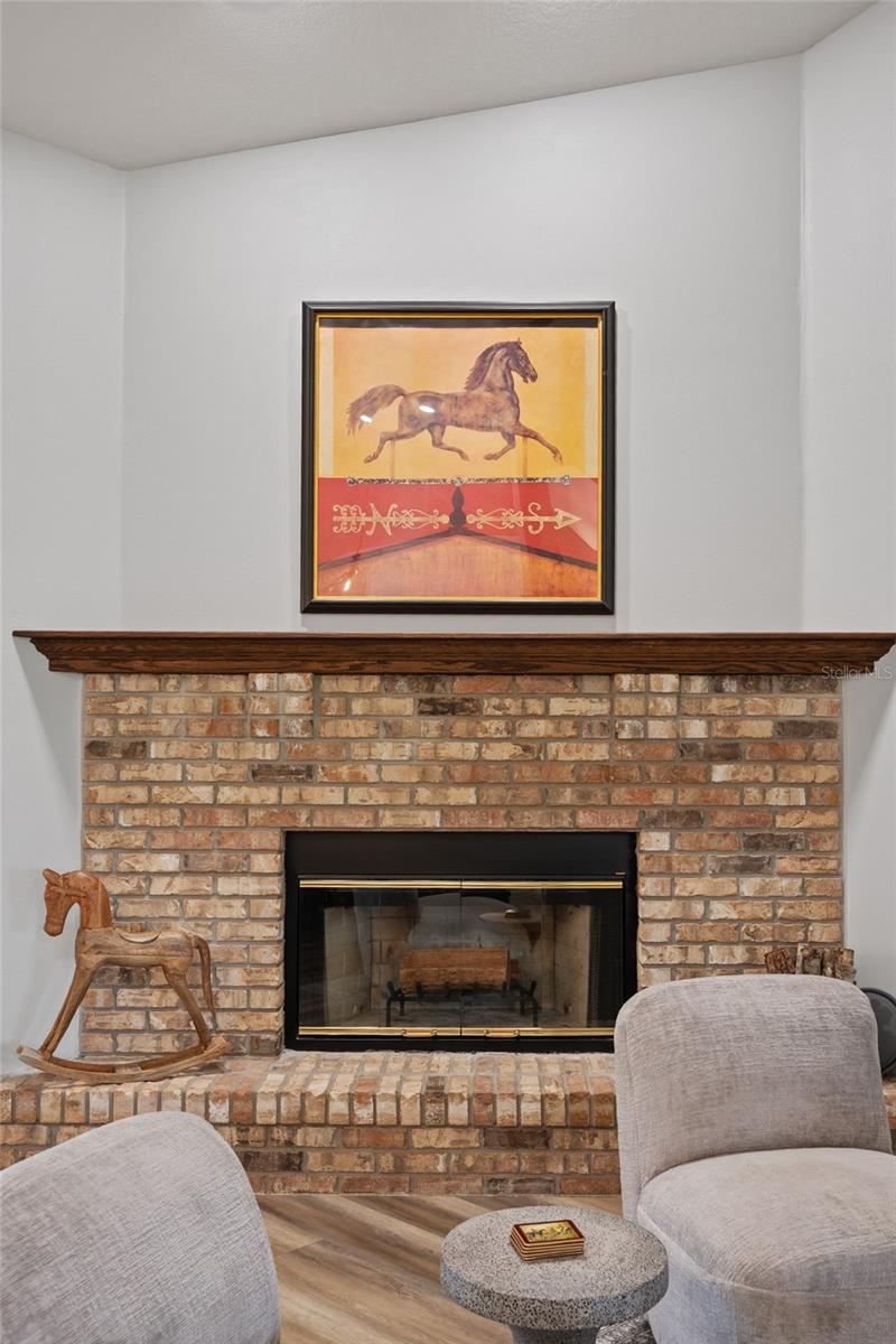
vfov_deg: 57.5
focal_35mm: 33
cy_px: 672
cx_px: 448
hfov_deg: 40.2
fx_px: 1224
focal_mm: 32.8
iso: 500
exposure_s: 1/8
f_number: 7.1
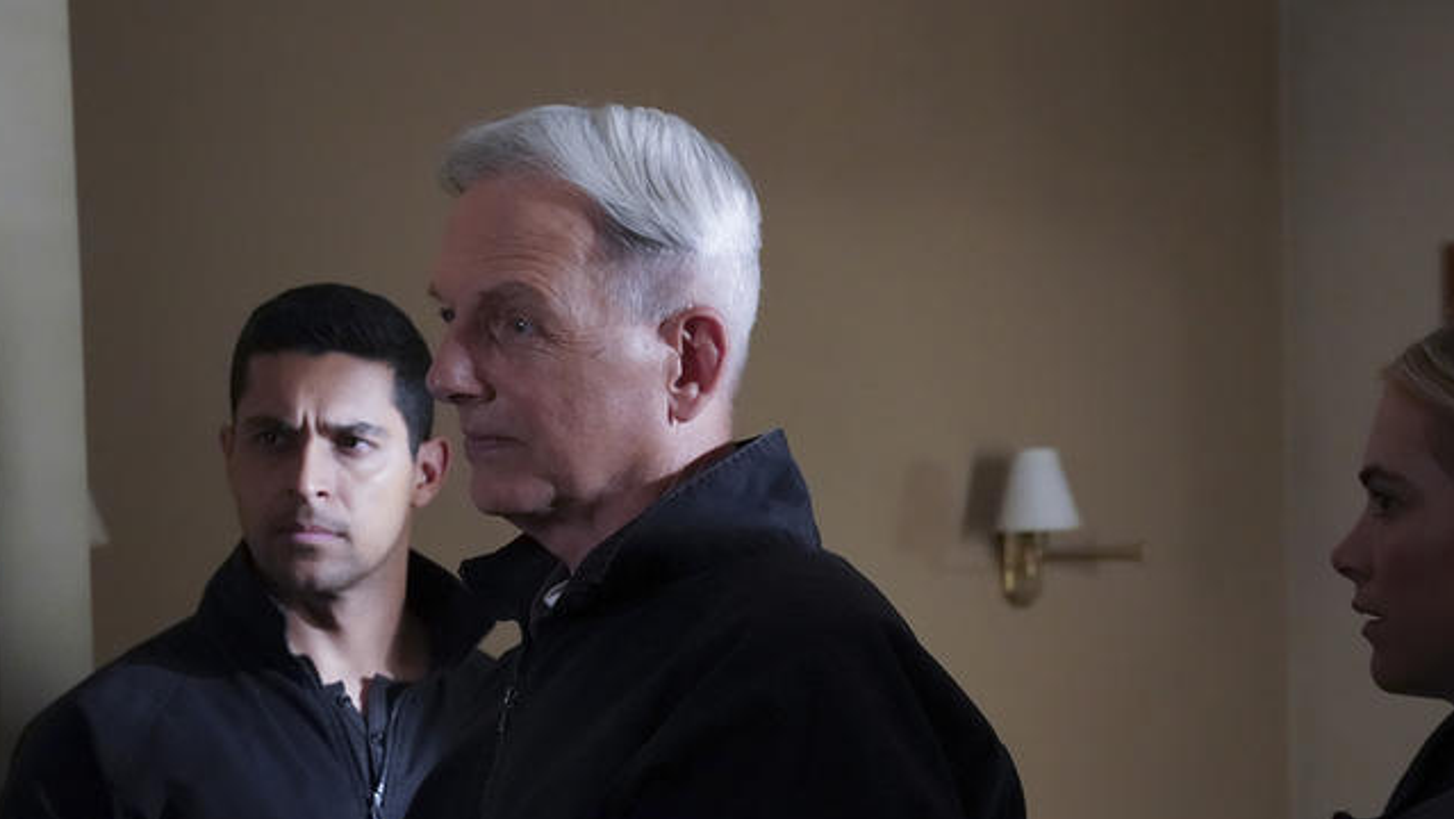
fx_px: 3355
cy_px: 607
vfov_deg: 13.9
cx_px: 883
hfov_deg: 24.4
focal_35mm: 87
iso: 8000
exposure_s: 1/100
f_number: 5.6
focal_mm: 59
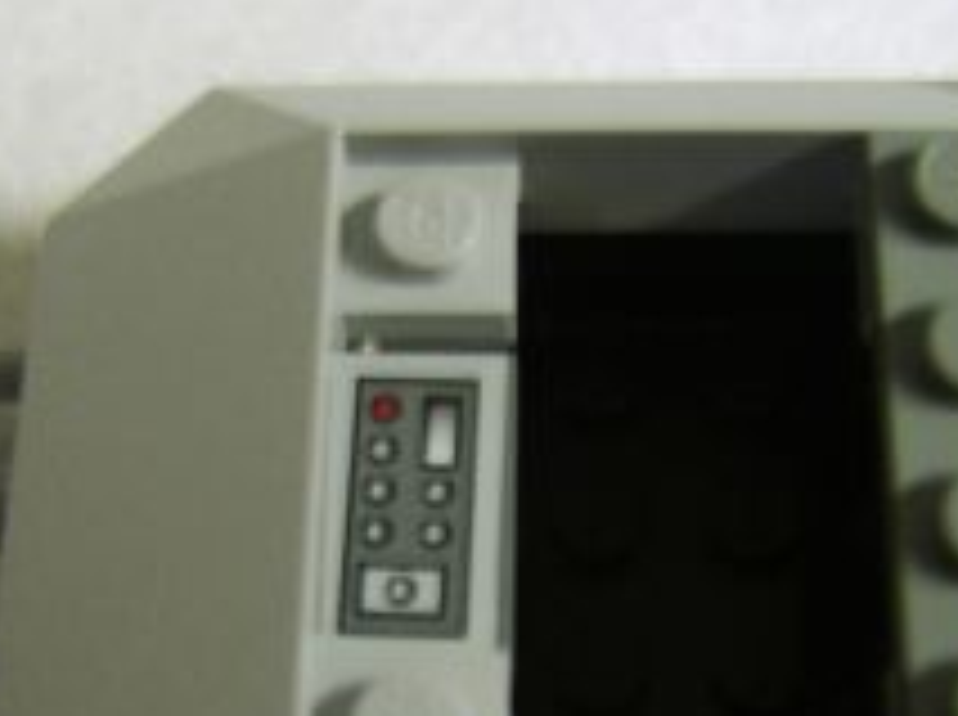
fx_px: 1547
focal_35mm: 56
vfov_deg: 26.0
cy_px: 419
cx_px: 445
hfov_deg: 34.4
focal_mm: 8.13
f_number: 2.7
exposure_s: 1/4
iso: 71
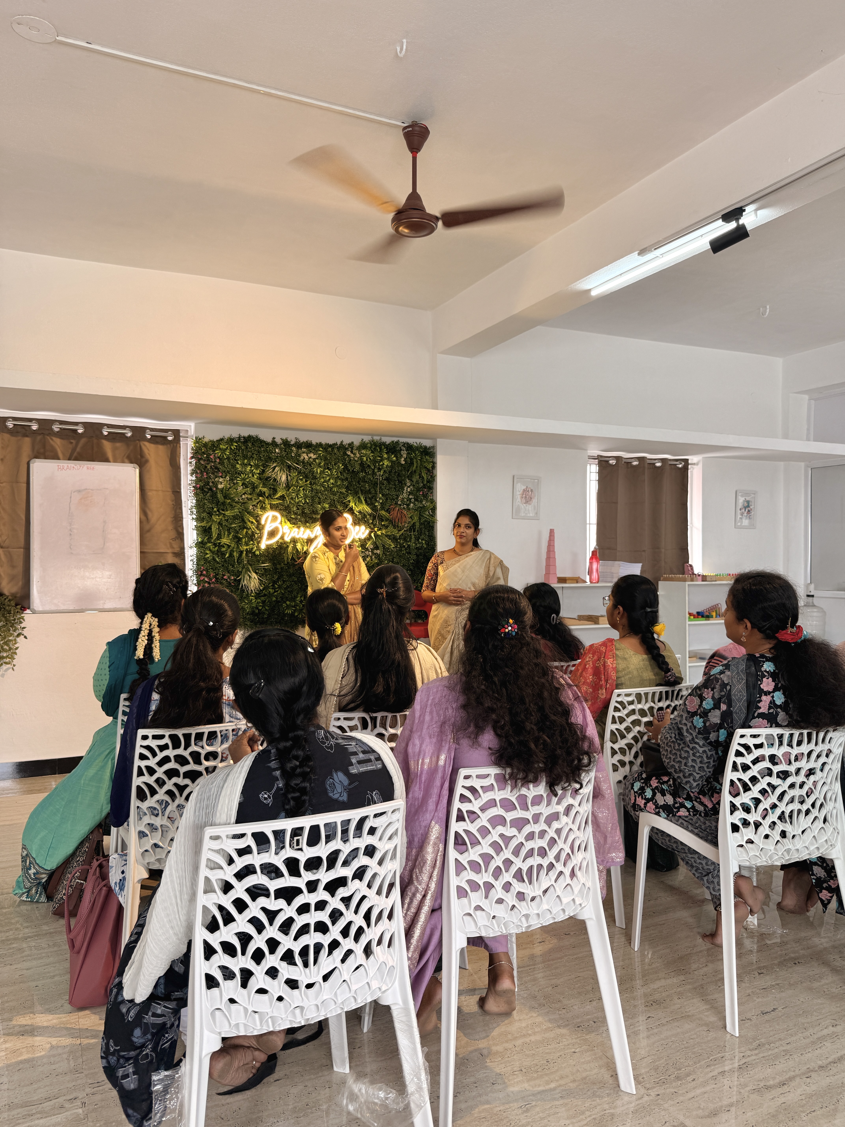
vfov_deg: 71.6
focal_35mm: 24
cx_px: 422
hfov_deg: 56.8
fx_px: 781
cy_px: 564
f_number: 1.78
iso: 80
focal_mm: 6.76
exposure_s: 1/100
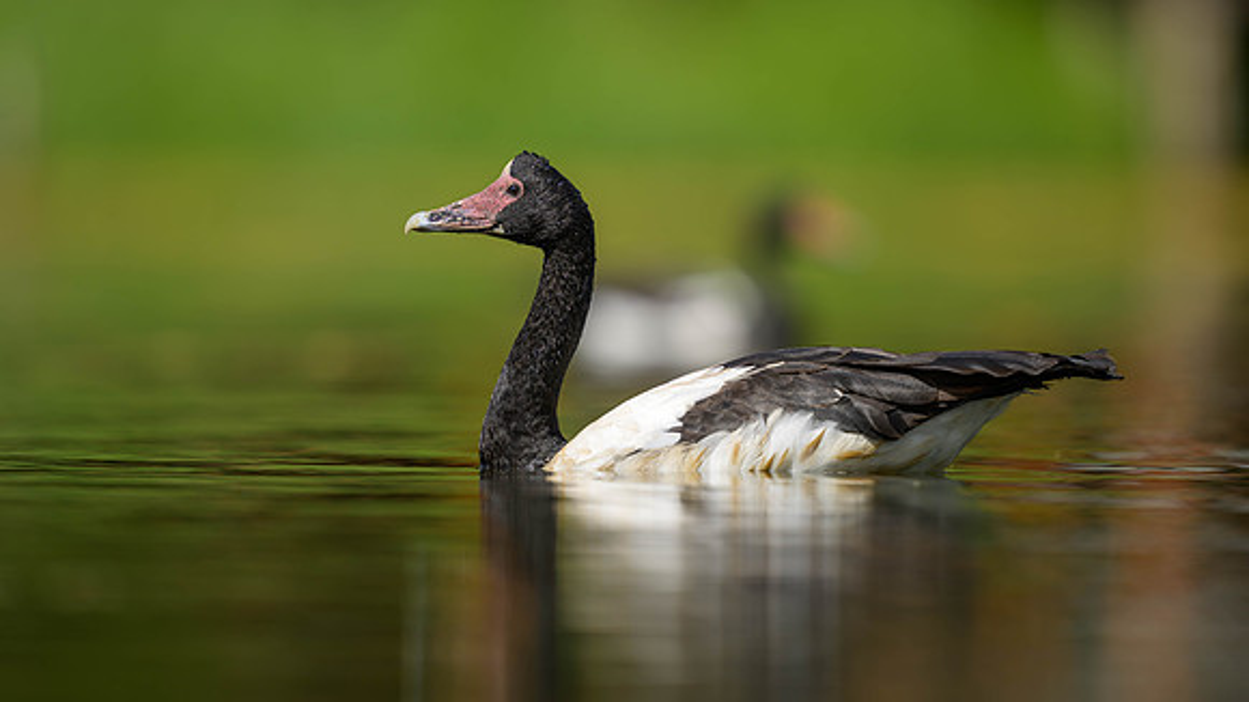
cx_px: 614
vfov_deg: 2.4
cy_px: 278
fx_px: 16633
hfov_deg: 4.3
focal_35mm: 502
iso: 64
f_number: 3.2
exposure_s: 1/1600
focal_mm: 400
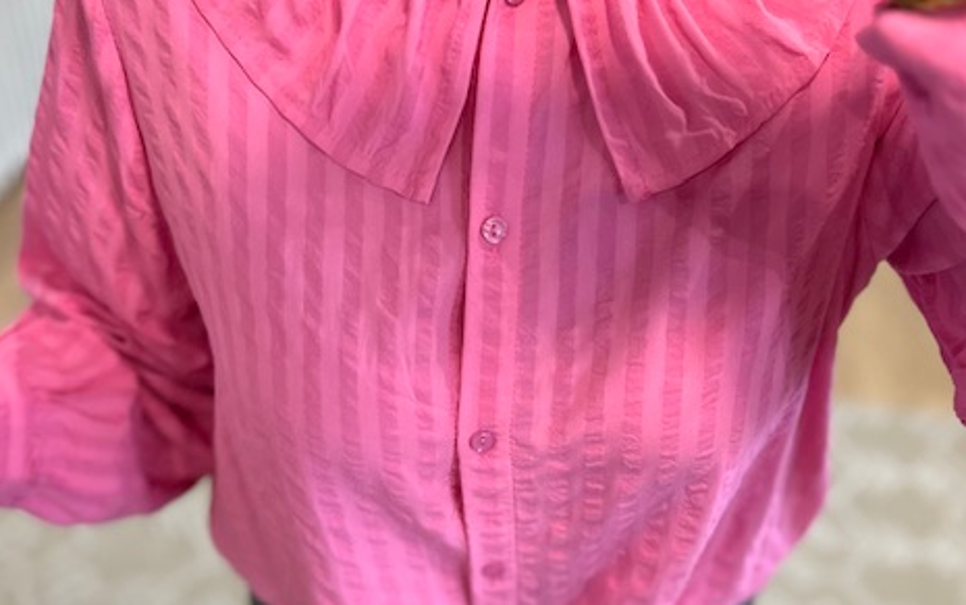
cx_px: 476
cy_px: 551
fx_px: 922
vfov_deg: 34.2
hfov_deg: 55.3
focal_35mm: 35
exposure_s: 1/60
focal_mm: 6.86
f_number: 1.78
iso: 320
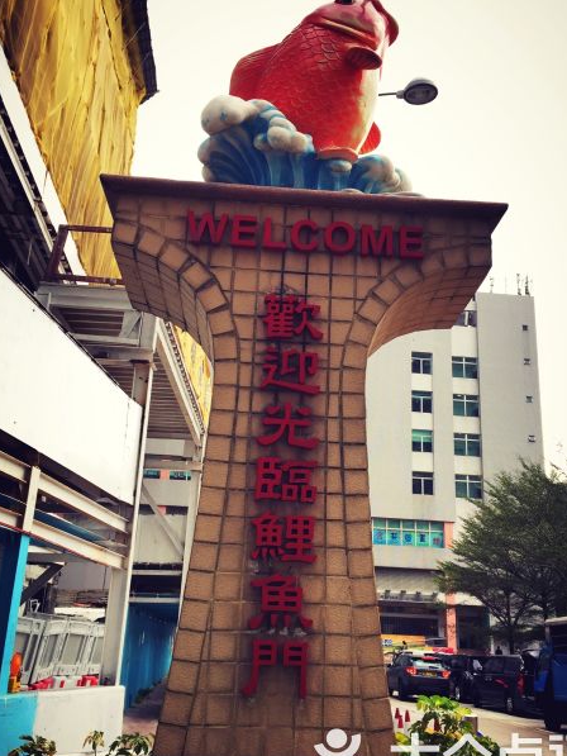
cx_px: 299
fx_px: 742
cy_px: 381
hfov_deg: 41.8
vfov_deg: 53.9
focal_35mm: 34
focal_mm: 4.15
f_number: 2.2
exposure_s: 1/488
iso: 32
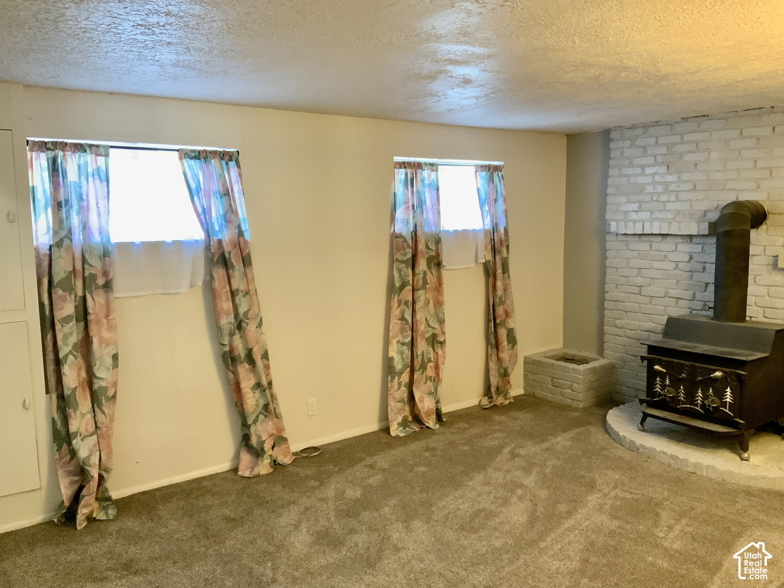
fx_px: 657
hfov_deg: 61.7
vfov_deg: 48.2
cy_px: 294
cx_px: 392
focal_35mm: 29
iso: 200
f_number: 1.8
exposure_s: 1/40
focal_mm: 3
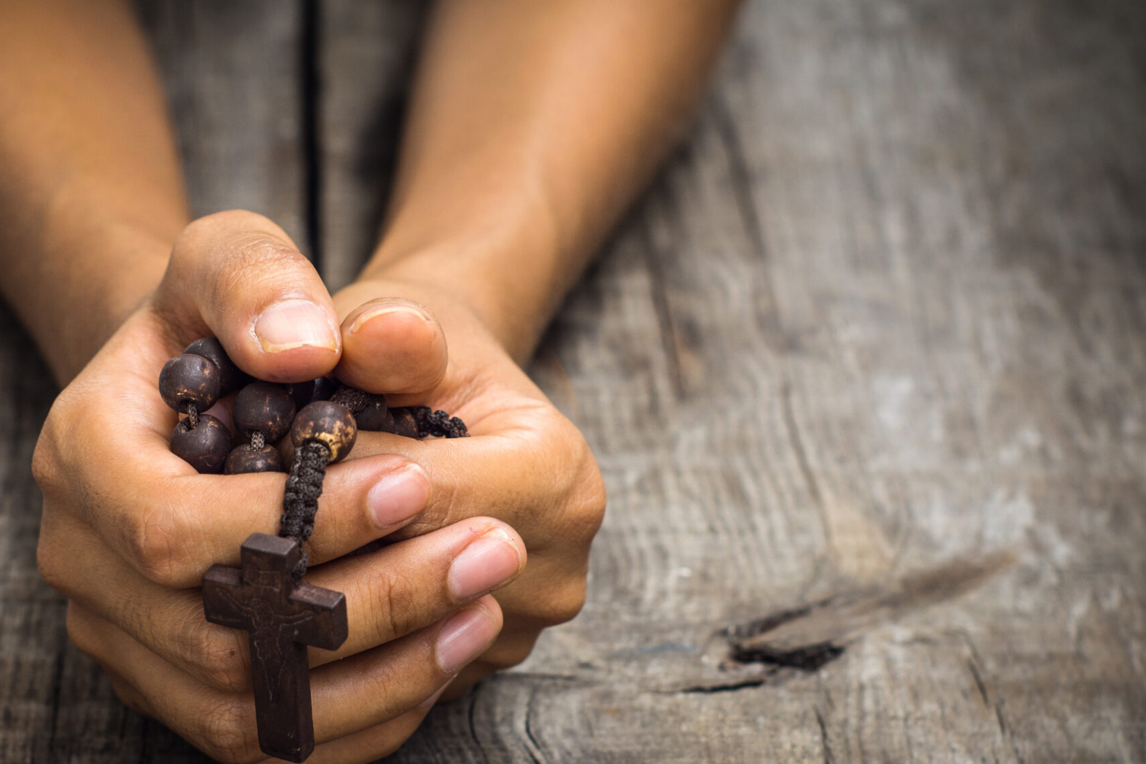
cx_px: 338
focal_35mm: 113
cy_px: 495
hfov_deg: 18.0
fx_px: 3597
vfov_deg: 12.1
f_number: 4.5
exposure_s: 1/125
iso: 100
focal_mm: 50
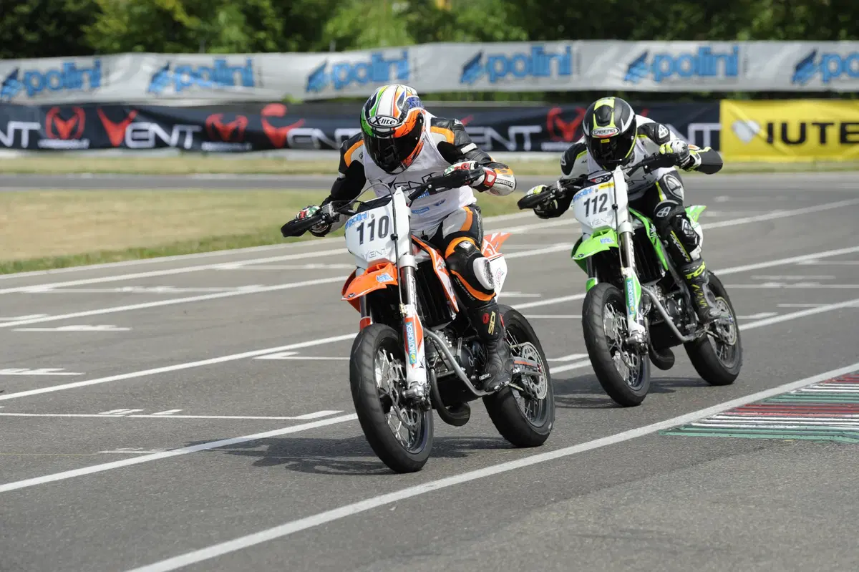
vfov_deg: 7.4
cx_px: 430
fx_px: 4412
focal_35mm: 185
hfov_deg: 11.1
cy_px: 286
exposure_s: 1/1250
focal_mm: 185
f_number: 5.6
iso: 200
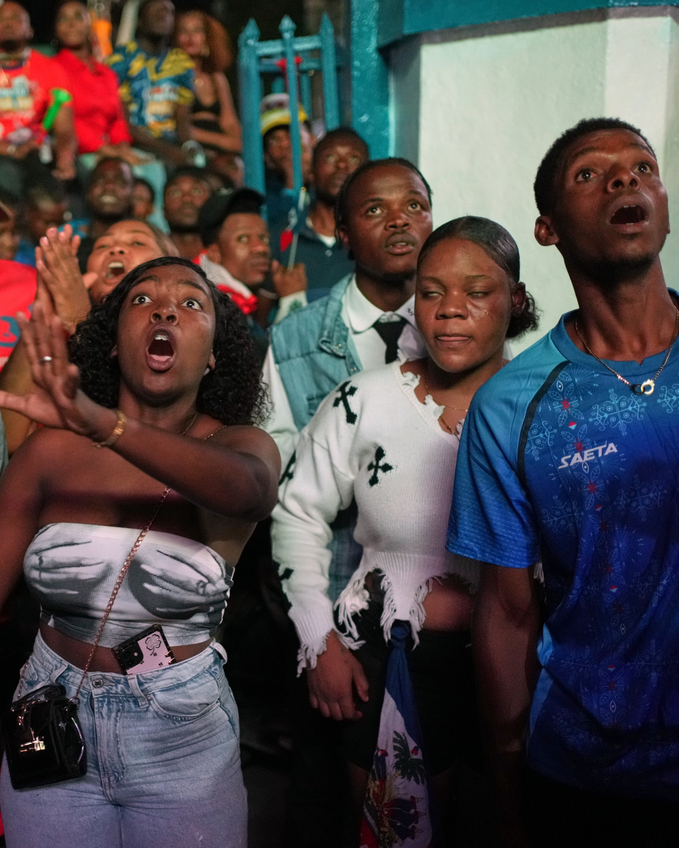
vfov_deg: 37.3
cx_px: 96
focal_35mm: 50
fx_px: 1256
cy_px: 429
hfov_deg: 29.3
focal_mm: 35
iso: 4000
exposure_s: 1/160
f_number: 1.8
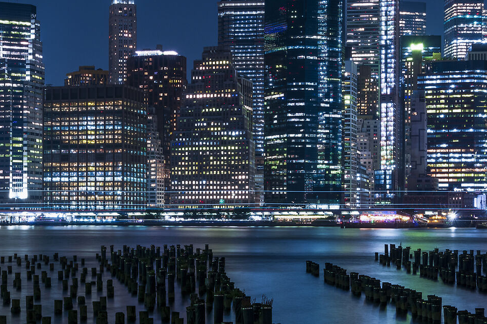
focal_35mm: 88
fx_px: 1190
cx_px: 169
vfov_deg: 15.5
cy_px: 215
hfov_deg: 23.0
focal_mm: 35
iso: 100
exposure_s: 30
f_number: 10
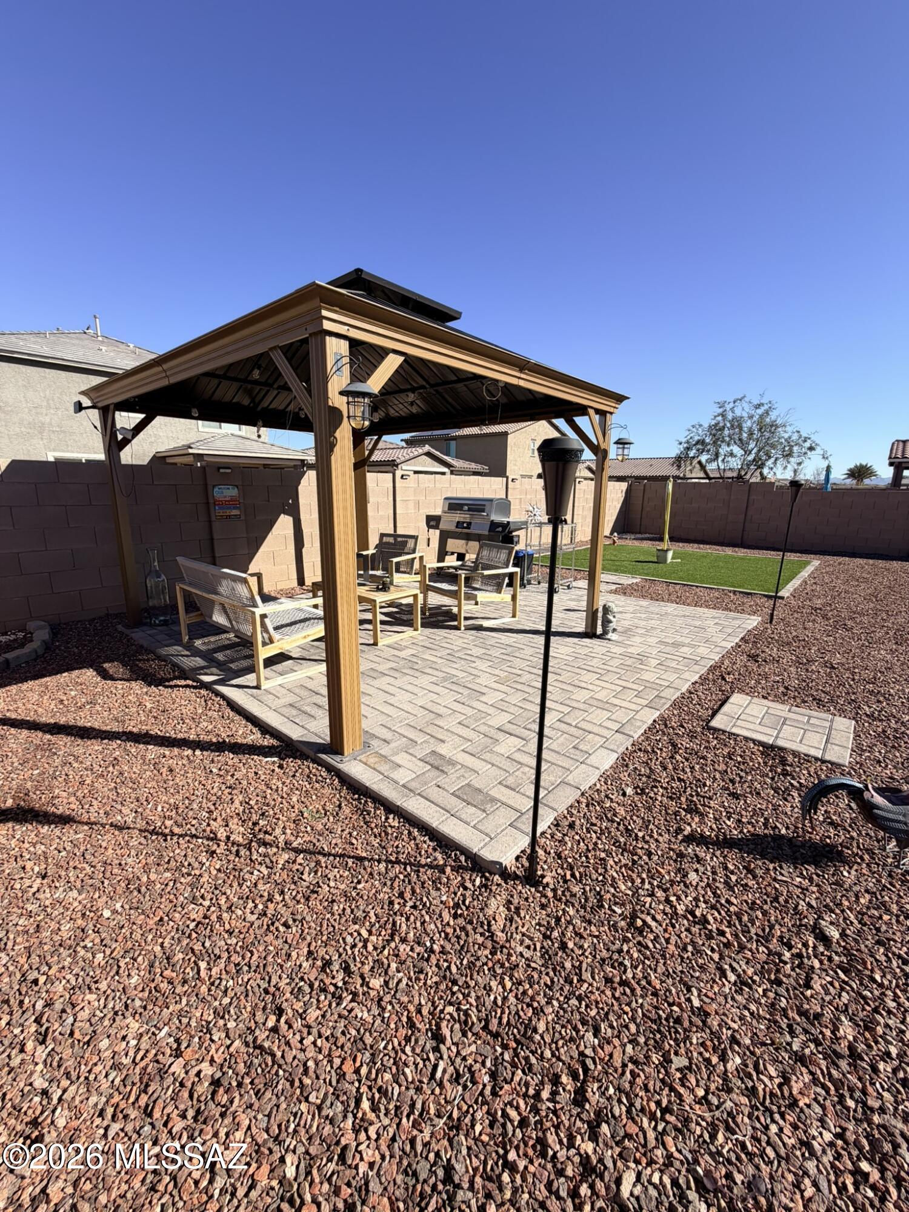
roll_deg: -1.1
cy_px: 606
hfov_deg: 85.7
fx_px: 490
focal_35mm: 14
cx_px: 454
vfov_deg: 102.1
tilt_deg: -13.0
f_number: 2.2
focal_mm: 2.22
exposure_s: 1/770
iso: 20
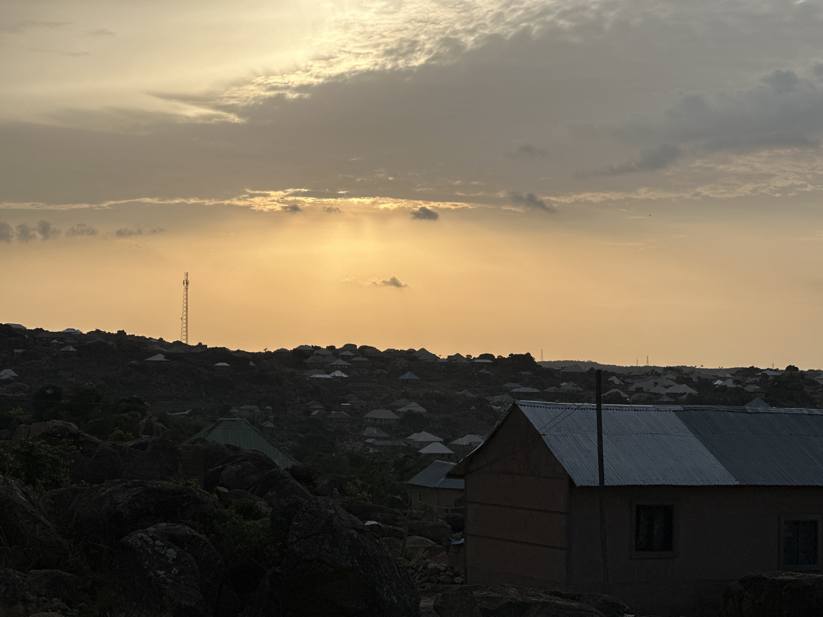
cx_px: 412
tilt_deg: +2.4
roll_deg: -0.8
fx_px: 1831
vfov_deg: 19.1
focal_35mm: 77
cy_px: 308
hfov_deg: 25.3
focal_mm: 9
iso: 32
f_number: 2.8
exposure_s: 1/1429
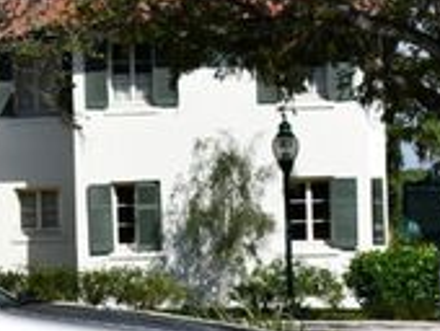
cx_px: -269
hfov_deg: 10.3
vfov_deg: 8.1
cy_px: 147
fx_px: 2342
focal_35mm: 184
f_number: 9
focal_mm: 34
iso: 100
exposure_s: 1/320
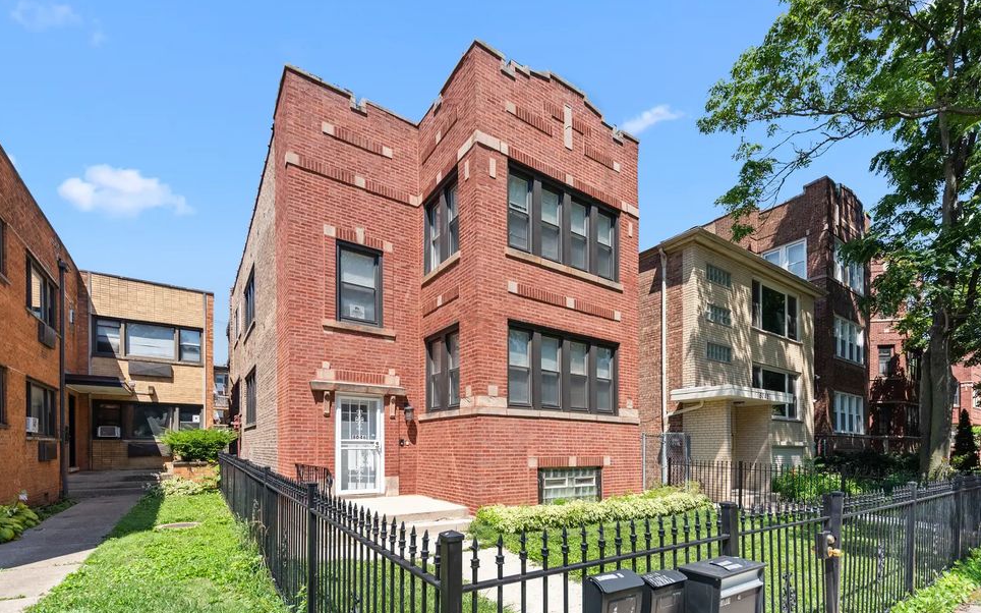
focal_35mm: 13
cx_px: 503
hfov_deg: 109.3
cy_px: 299
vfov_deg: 82.8
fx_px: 347
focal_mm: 12
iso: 500
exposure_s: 1/3200
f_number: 10
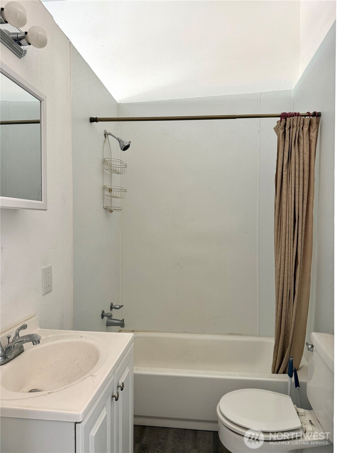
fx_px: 314
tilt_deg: -0.8
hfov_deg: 56.8
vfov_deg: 71.6
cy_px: 226
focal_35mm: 24
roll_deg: +0.0
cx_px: 170
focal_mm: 6.76
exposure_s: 1/121
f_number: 1.78
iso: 160
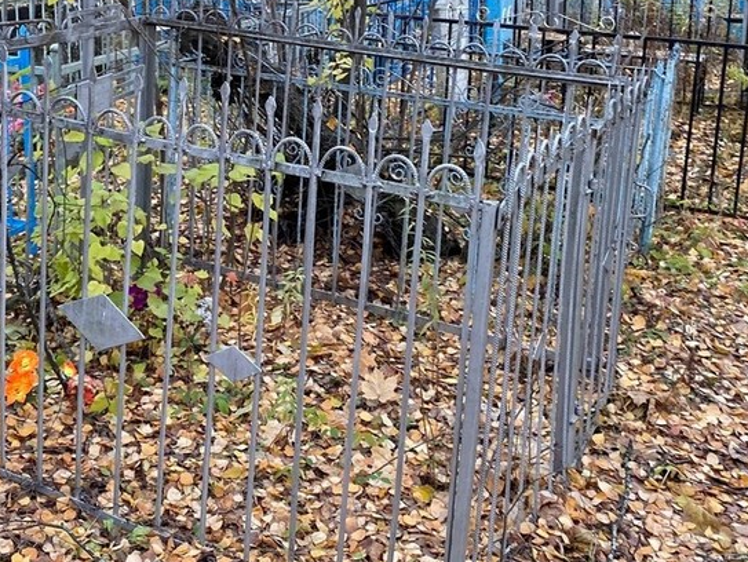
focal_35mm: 49
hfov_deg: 38.7
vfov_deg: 28.9
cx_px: 299
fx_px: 1060
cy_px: 90
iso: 100
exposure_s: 1/121
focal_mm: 4.25
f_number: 1.8
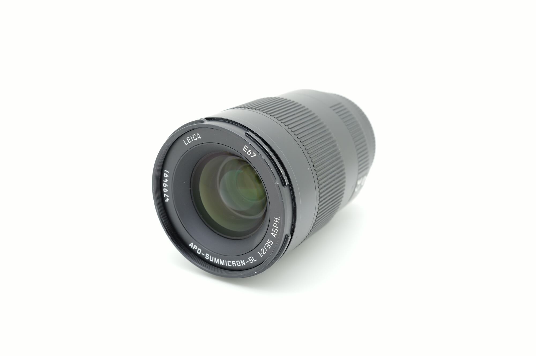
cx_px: 268
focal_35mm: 43
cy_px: 178
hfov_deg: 45.5
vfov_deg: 31.1
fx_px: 639
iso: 800
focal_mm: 43
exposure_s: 1/60
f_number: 9
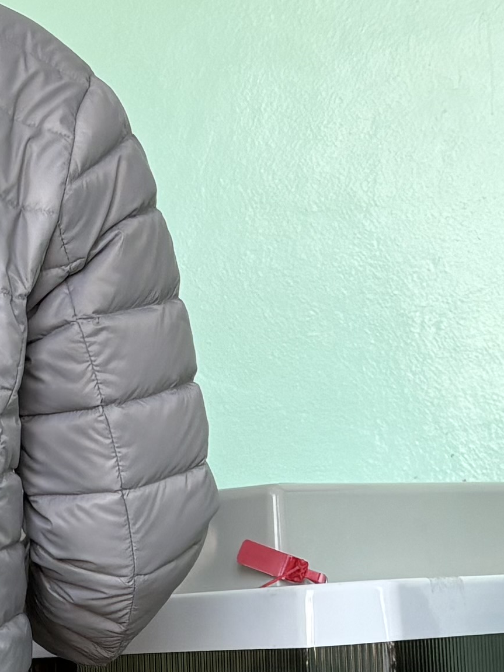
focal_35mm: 129
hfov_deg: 11.3
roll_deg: +3.5
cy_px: 817
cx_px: -34
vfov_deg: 14.8
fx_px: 2505
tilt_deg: -5.2
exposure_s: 1/121
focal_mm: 5.96
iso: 80
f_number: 1.6
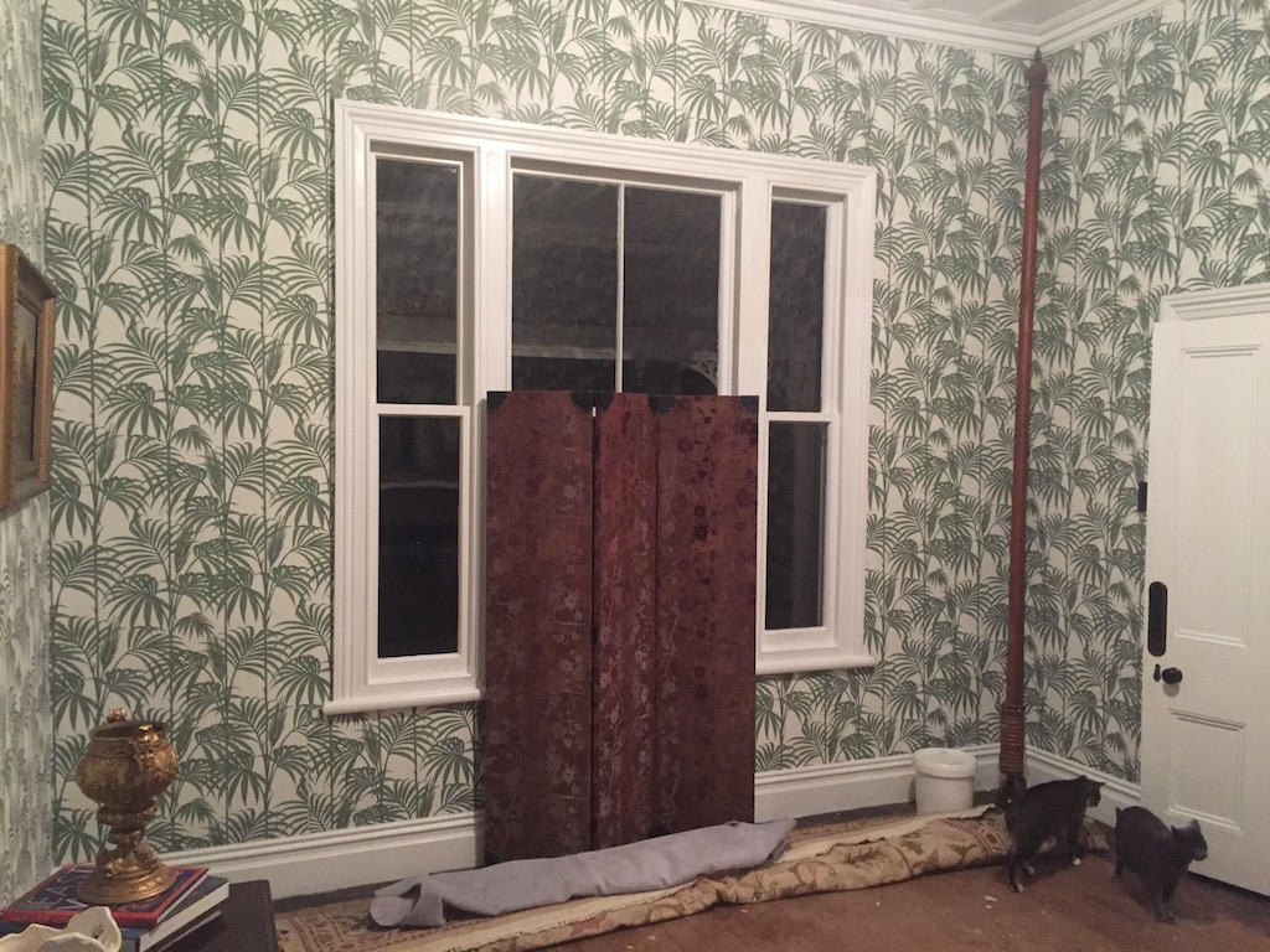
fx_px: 1064
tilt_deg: -2.7
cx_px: 635
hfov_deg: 61.7
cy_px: 476
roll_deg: -0.9
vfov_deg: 48.2
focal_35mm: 29
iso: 320
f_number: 2.2
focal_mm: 4.15
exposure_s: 1/17
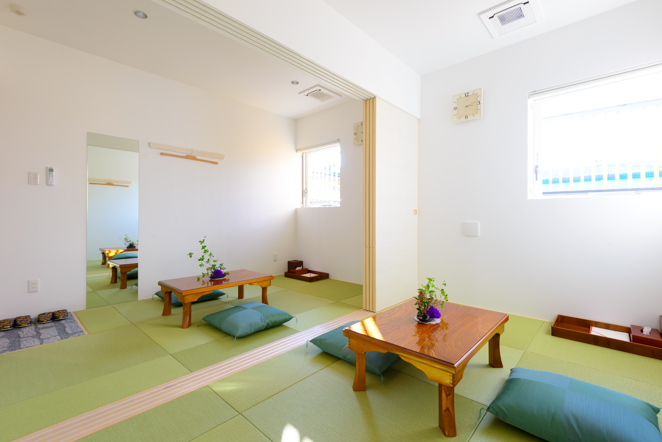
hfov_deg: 96.7
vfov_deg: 73.8
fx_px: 294
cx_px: 331
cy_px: 221
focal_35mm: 16
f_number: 8
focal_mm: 16
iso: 400
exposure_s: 1/30
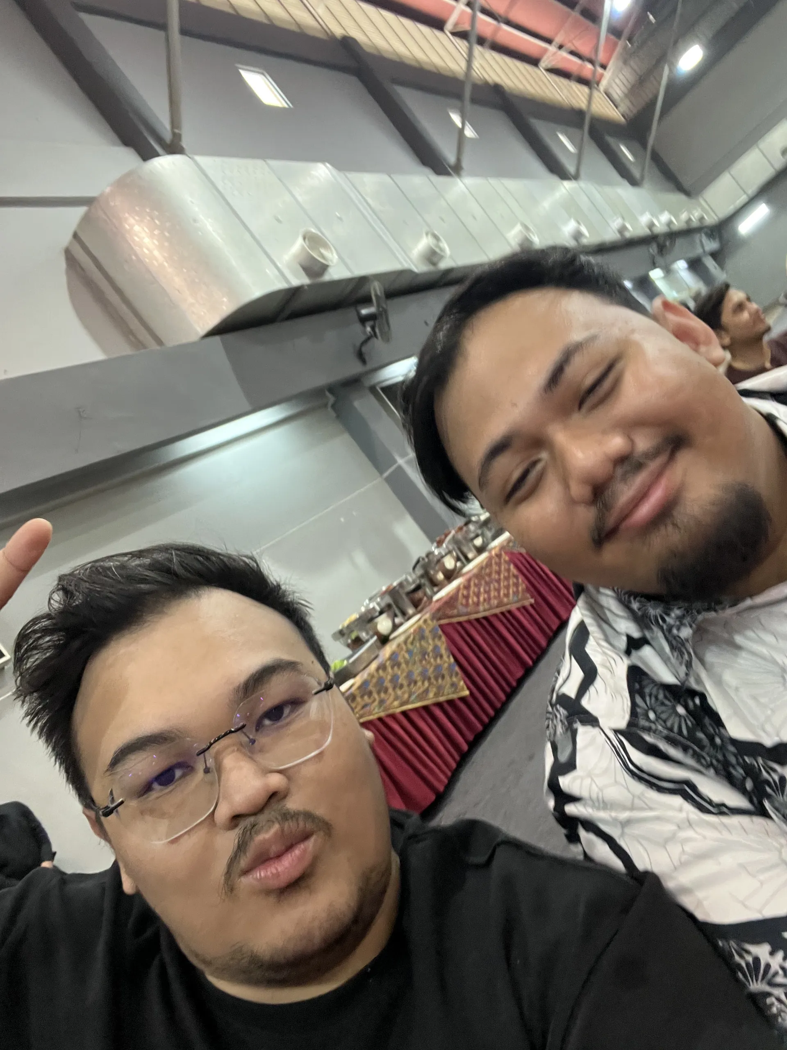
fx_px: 697
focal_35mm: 23
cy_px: 525
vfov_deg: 73.9
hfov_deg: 58.9
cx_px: 394
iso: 500
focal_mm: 2.71
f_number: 2.2
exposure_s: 1/25
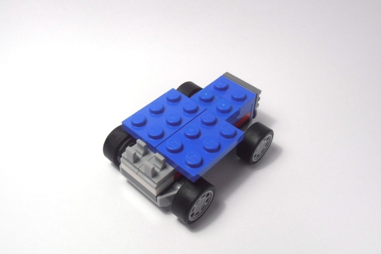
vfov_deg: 34.2
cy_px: 131
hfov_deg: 49.6
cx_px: 192
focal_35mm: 39
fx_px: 413
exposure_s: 1/80
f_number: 3.9
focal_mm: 6.61
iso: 80
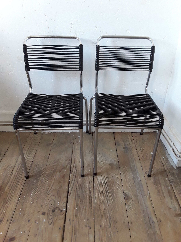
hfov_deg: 51.4
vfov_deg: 65.3
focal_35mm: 27
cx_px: 90
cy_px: 121
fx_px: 188
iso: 125
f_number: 1.9
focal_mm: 2.91
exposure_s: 1/33
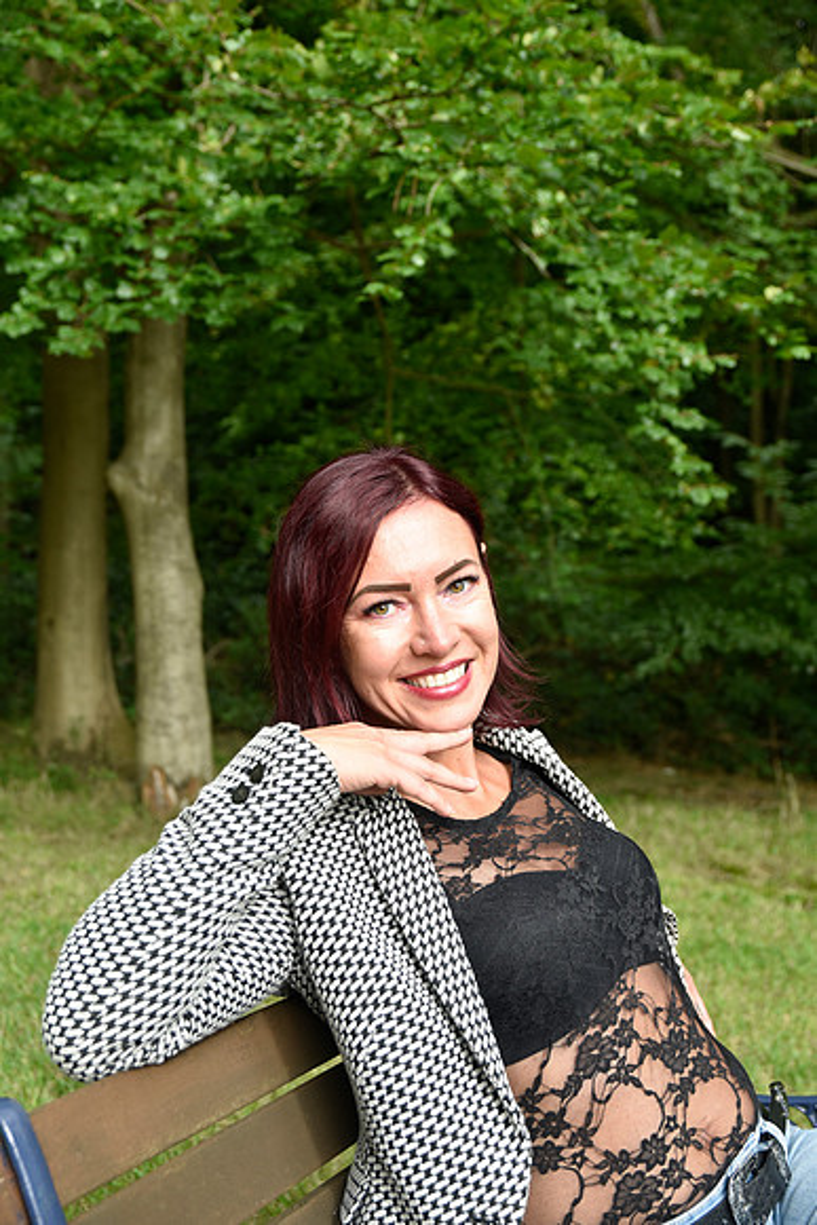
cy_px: 612
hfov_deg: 29.0
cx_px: 408
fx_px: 1582
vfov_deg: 42.3
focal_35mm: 46
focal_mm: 31
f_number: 4.5
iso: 100
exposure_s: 1/80
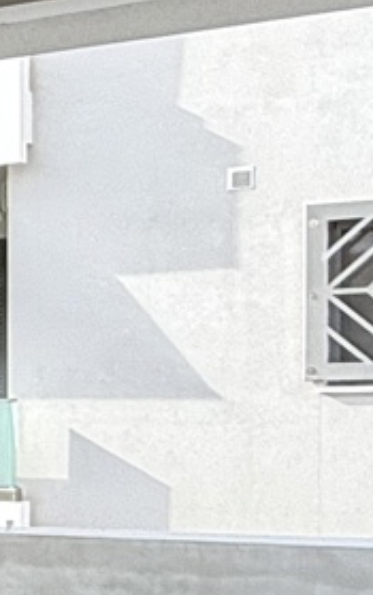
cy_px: 467
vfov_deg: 20.2
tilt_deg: -2.7
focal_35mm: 102
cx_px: -797
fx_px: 1655
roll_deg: +2.0
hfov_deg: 9.5
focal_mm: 2.22
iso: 50
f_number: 2.2
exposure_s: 1/141
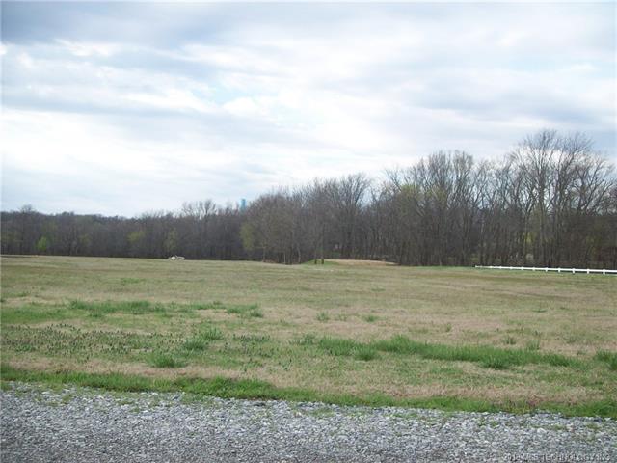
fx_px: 642
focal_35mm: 36
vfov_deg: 39.7
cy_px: 232
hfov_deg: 51.4
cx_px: 308
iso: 80
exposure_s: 1/400
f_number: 2.7
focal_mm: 6
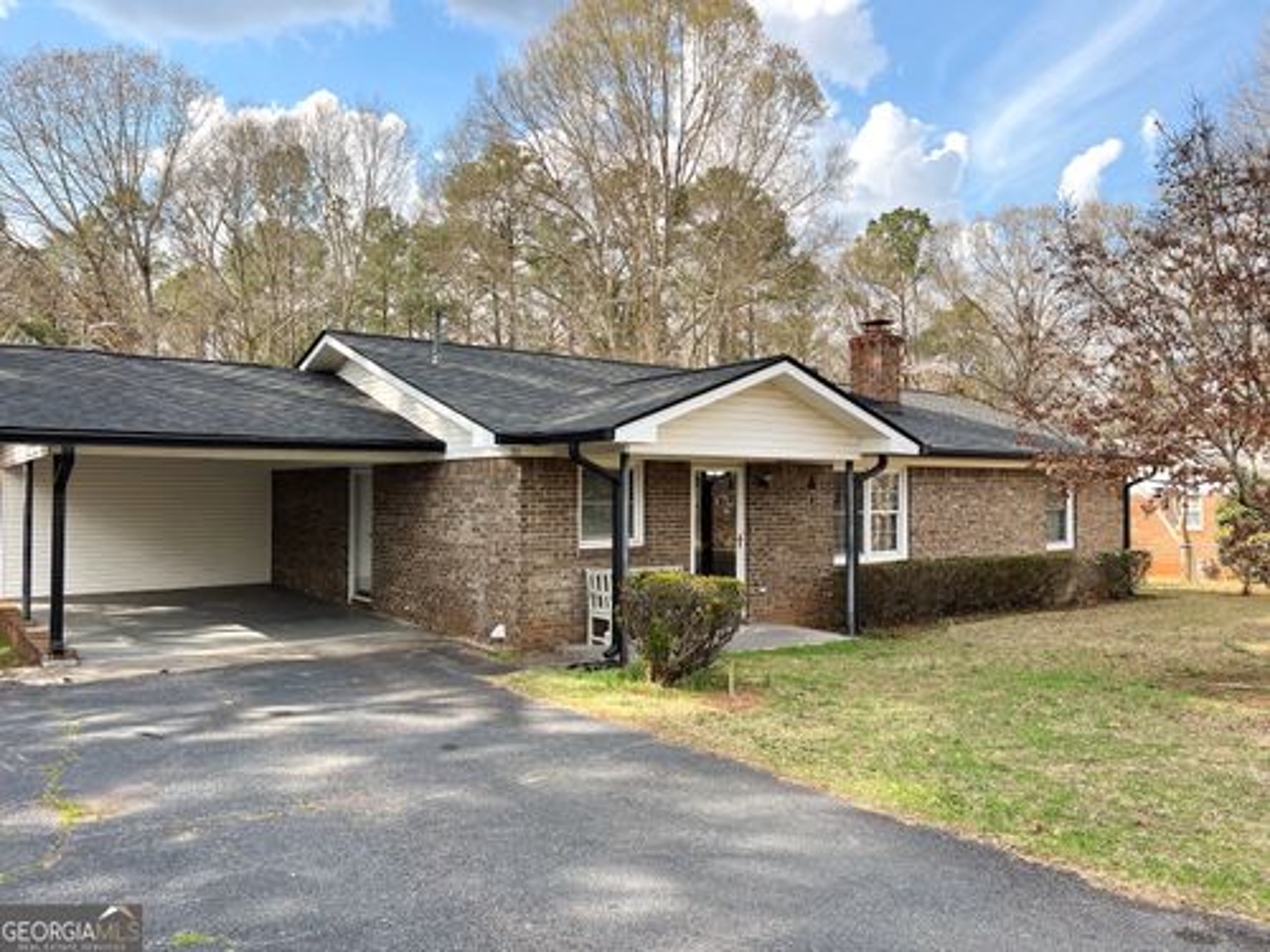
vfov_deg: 53.1
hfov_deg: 67.3
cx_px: 635
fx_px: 954
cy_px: 476
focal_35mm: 26
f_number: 1.5
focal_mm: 5.7
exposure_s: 1/597
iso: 50
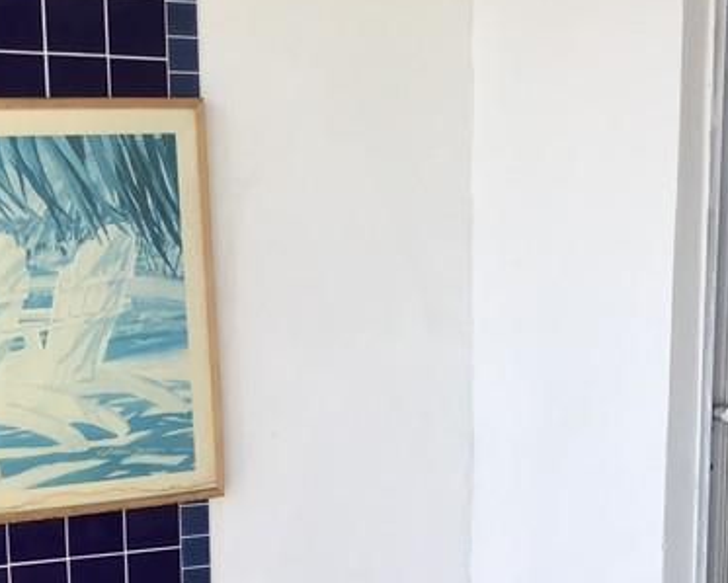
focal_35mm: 83
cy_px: 599
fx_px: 1790
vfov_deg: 18.0
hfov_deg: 23.0
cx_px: 443
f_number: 2.4
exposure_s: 1/120
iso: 25
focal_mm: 3.3
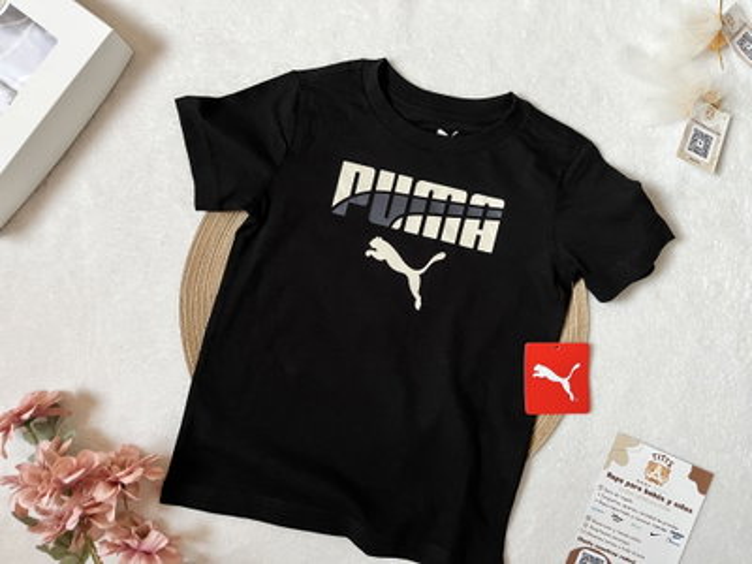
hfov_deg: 67.3
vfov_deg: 53.1
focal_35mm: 26
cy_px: 282
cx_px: 376
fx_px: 565
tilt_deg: -88.1
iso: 500
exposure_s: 1/41
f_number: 1.6
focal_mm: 5.1
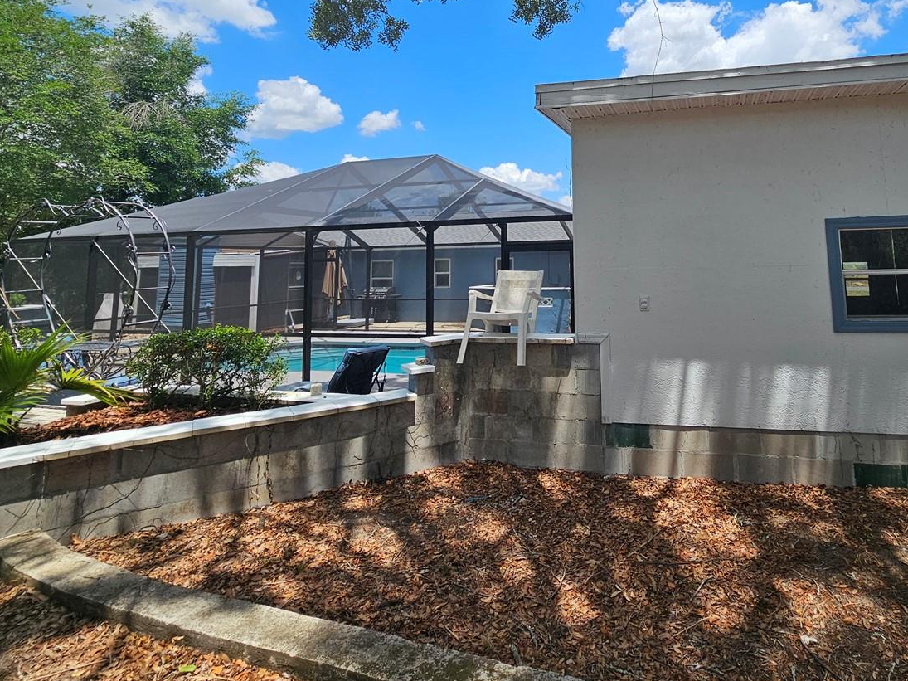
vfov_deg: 65.3
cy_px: 187
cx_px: 587
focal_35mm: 19
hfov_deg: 82.5
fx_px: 498
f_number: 2.2
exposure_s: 1/2169
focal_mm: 2.2
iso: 50
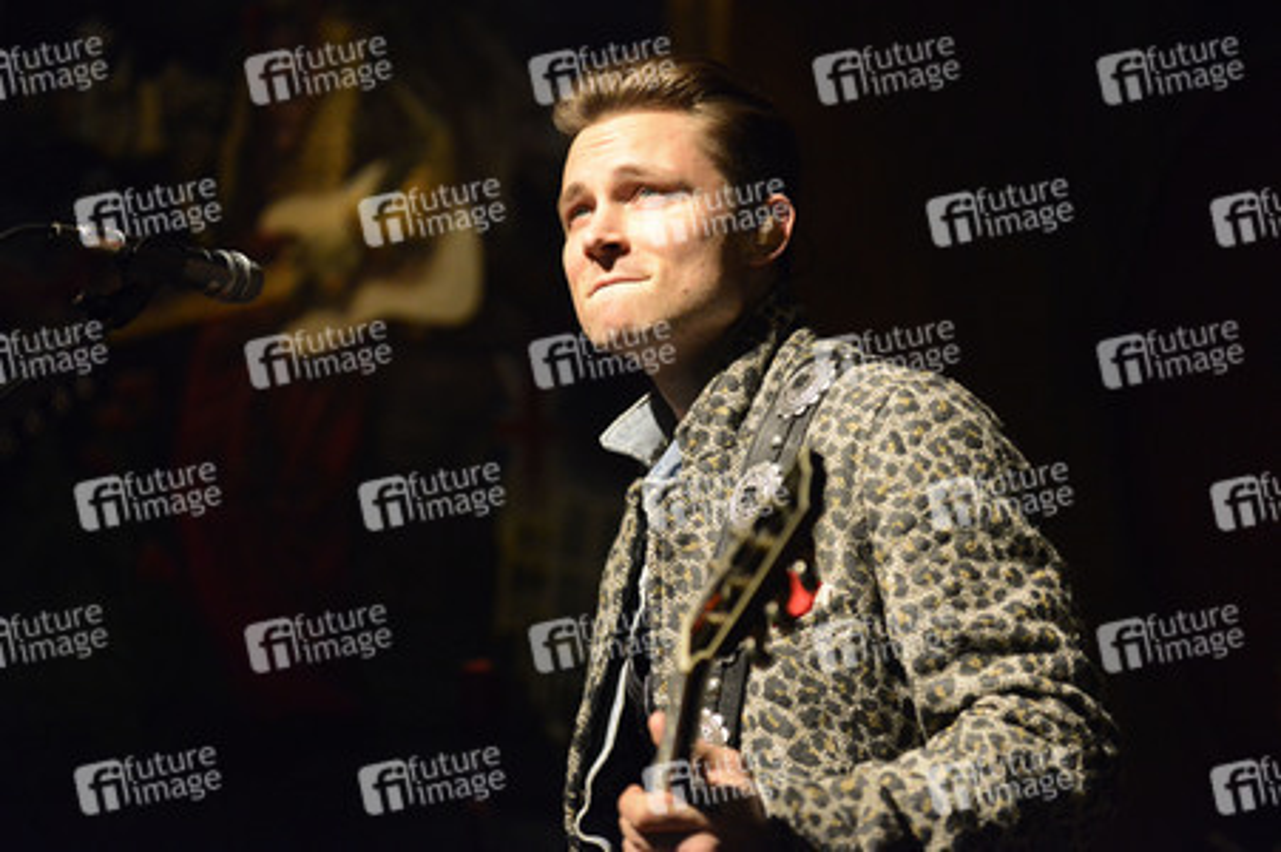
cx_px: 640
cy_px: 426
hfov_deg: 27.0
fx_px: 2667
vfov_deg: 18.2
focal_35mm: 75
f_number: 2.8
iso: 8063
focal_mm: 75
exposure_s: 1/200
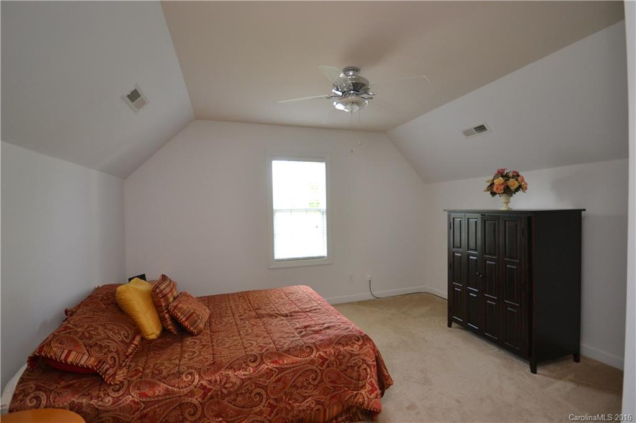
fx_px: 265
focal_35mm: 15
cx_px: 318
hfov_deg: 100.4
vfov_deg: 77.3
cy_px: 212
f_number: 4
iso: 720
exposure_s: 1/60
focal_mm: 10
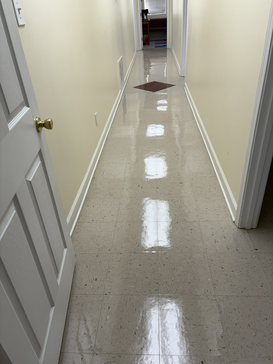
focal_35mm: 26
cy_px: 182
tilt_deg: -31.7
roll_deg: +3.3
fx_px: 273
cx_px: 136
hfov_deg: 53.1
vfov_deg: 67.3
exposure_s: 1/120
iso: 40
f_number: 1.6
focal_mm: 5.96
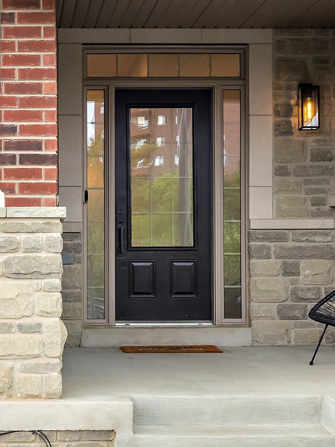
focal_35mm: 90
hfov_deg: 16.2
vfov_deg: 21.7
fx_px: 1161
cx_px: 47
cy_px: 174
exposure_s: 1/80
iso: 1000
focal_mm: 32
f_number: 8
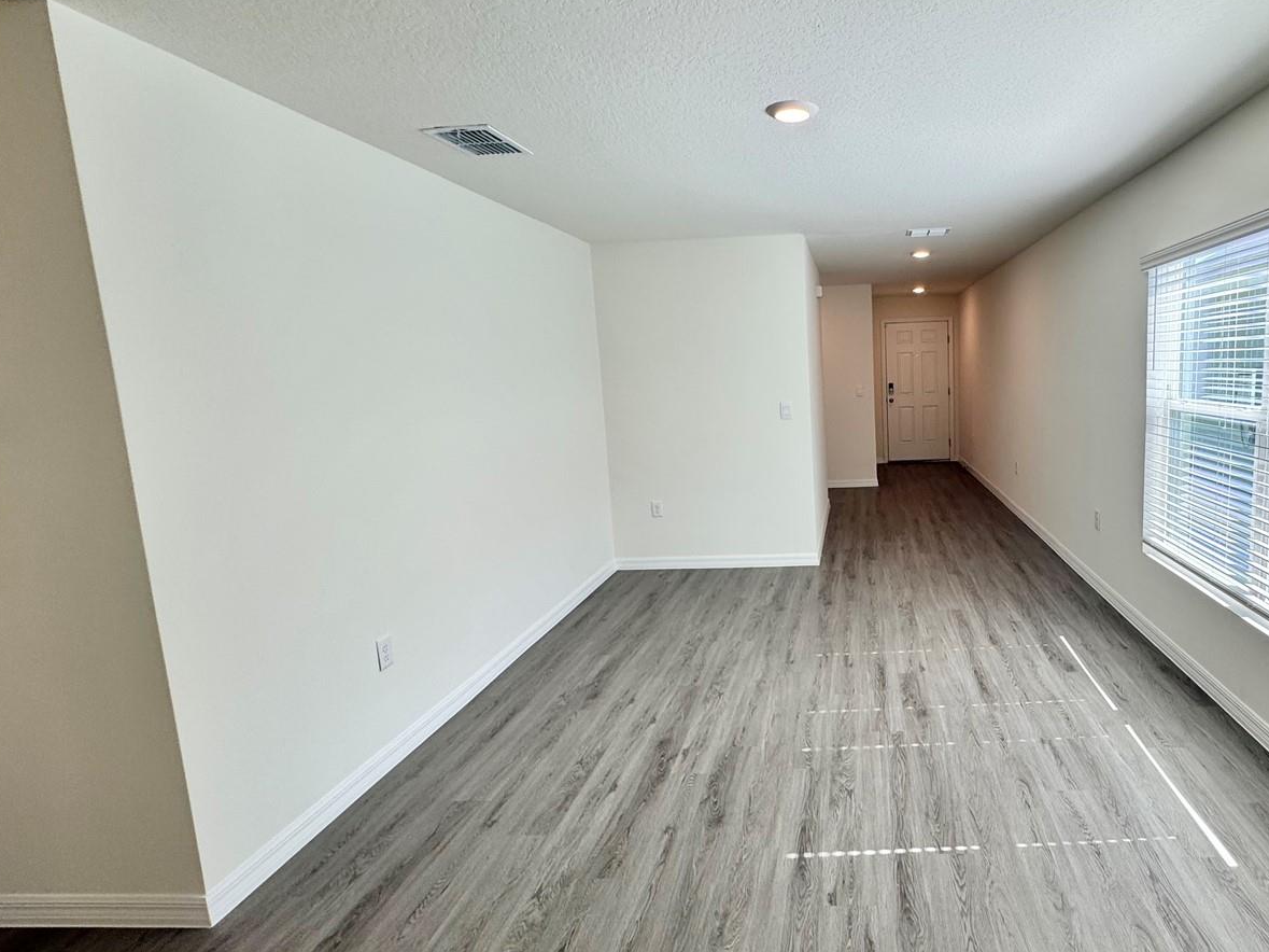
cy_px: 462
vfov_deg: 68.7
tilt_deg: -9.2
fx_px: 696
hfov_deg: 82.3
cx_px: 828
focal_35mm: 19
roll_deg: +1.3
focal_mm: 2.22
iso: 40
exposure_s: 1/120
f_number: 2.2
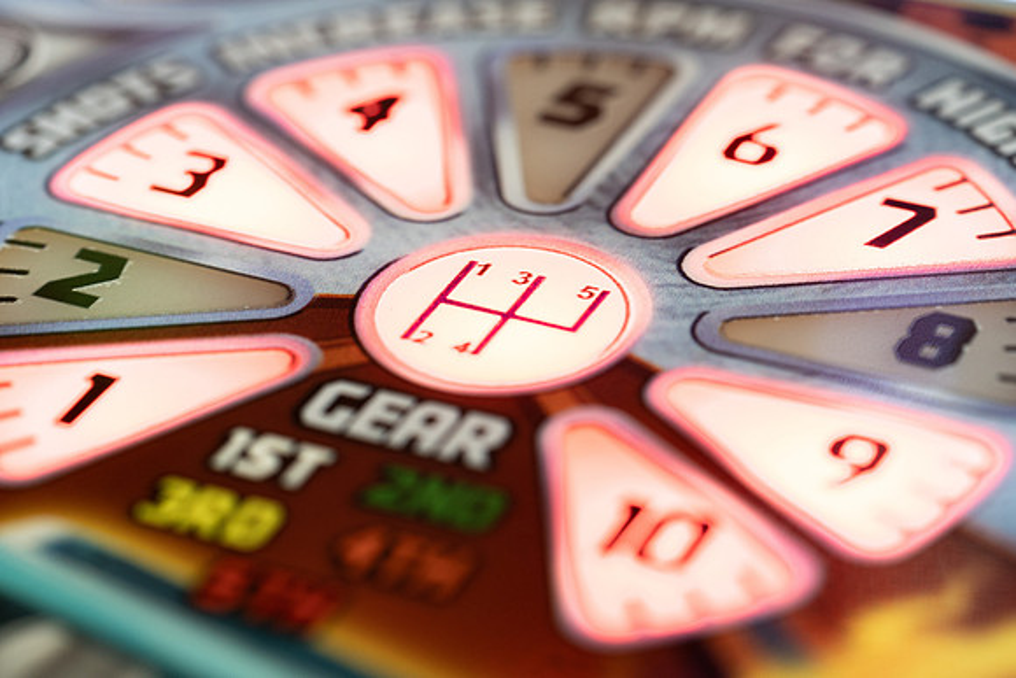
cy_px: 339
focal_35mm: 90
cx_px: 508
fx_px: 2540
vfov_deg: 15.2
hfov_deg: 22.6
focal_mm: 90
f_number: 4.5
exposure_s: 1/15
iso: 1000
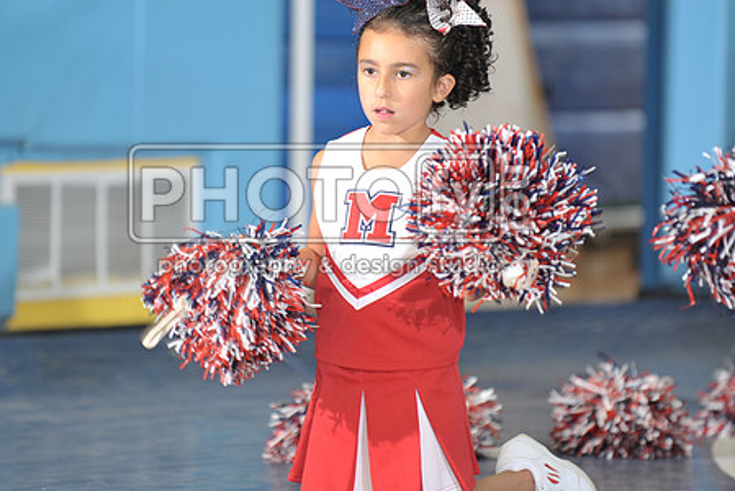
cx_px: 324
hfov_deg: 8.0
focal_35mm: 258
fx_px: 5271
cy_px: 205
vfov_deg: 5.3
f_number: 2.8
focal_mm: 200
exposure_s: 1/100
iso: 500
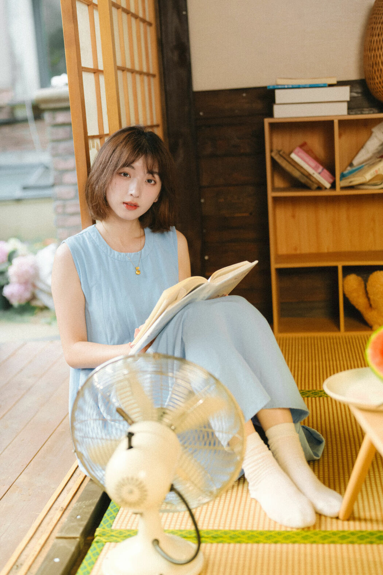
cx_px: 192
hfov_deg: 26.5
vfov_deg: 38.9
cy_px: 288
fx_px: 814
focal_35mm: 51
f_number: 2.2
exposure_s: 1/500
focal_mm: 51
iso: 400
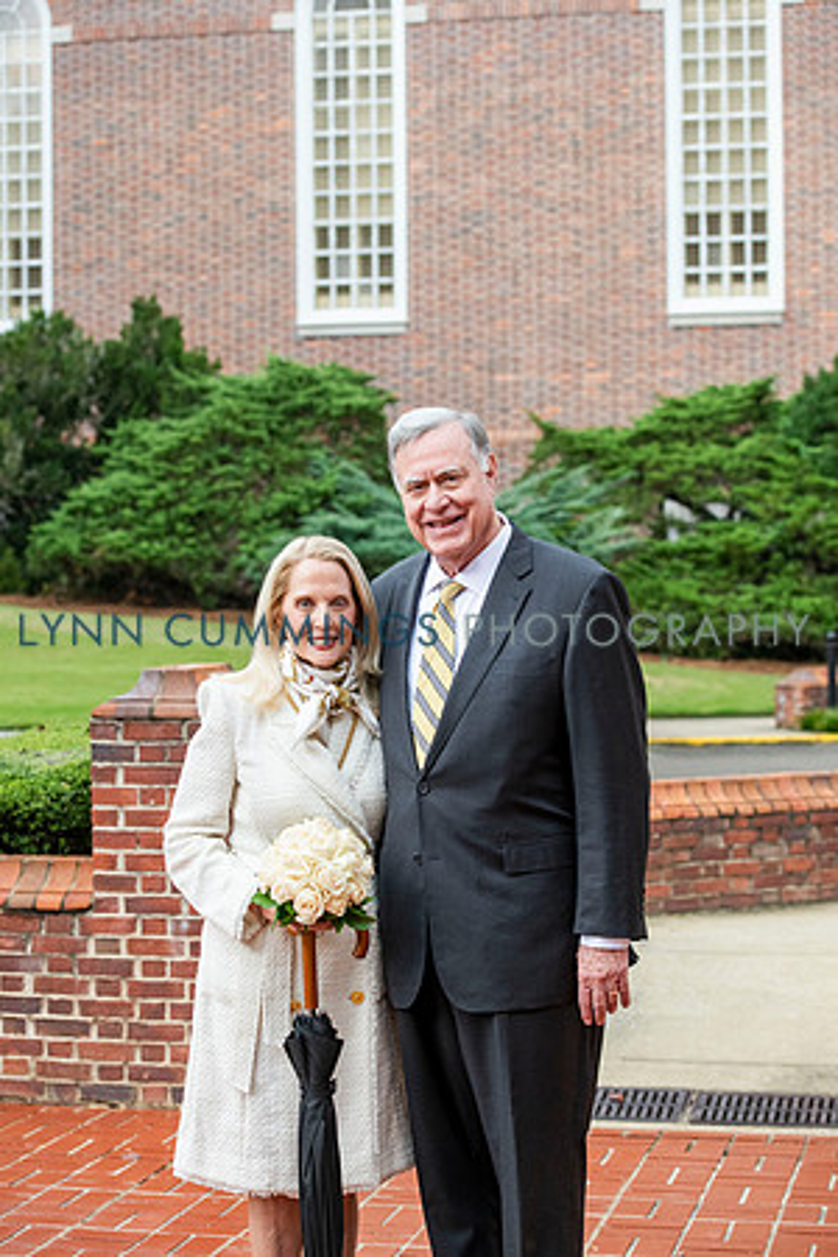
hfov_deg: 19.5
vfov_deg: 28.8
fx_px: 2444
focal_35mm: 70
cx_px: 419
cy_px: 628
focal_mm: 70
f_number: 4.5
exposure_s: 1/500
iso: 640
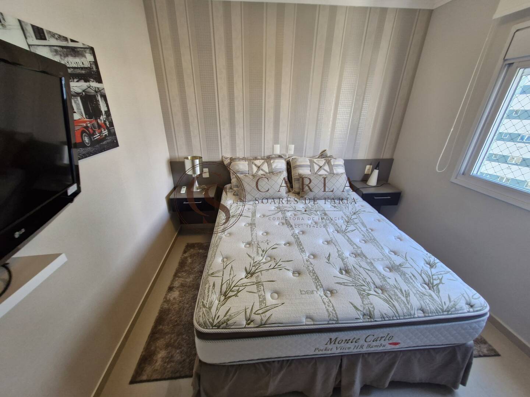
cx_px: 265
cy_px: 198
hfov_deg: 106.2
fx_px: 199
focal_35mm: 13
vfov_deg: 89.9
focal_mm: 1.74
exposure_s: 1/60
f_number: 2.2
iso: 100
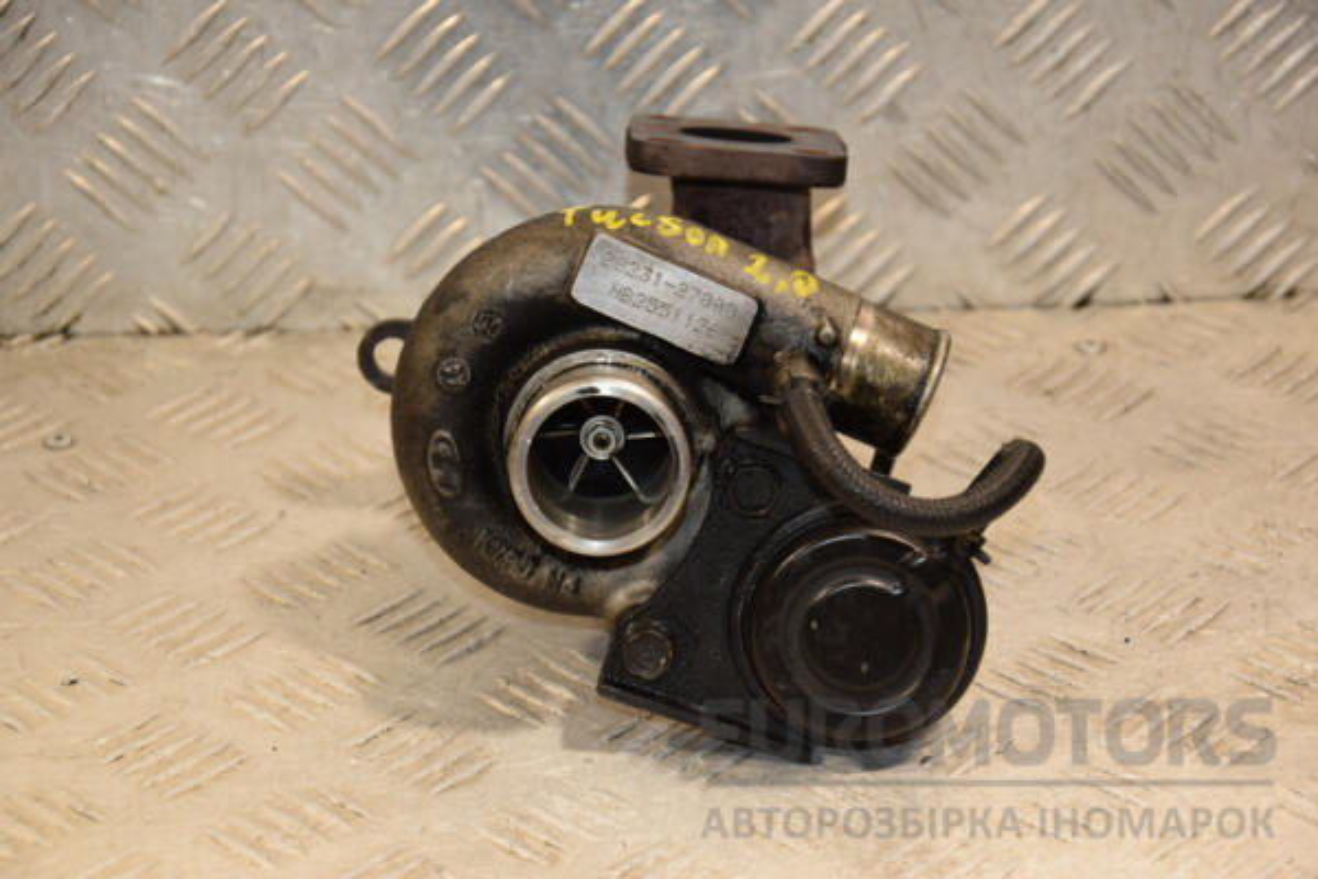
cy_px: 440
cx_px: 659
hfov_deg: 20.6
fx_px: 3624
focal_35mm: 99
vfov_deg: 13.8
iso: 800
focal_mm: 66
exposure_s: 1/160
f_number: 5.3
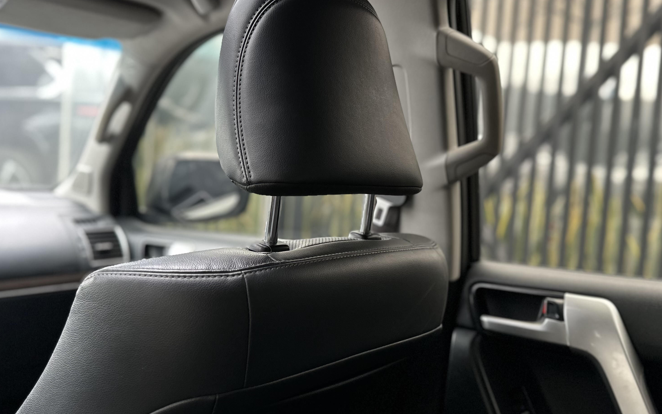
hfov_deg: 55.2
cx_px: 364
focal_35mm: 35
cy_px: 206
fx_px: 631
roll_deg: -4.1
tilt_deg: -3.2
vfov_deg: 36.3
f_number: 1.78
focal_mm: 6.86
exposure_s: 1/66
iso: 250
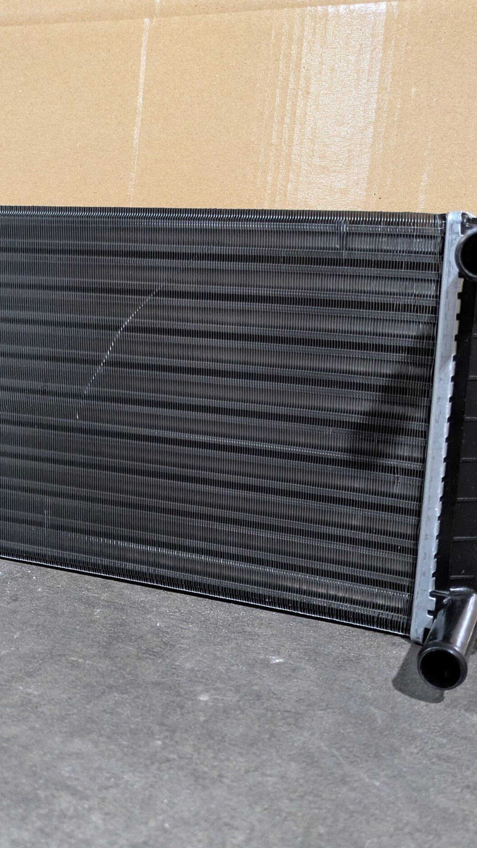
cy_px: 420
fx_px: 832
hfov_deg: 32.0
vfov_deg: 54.0
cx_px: 213
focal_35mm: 37
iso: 589
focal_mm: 5.43
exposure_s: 1/25
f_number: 1.89
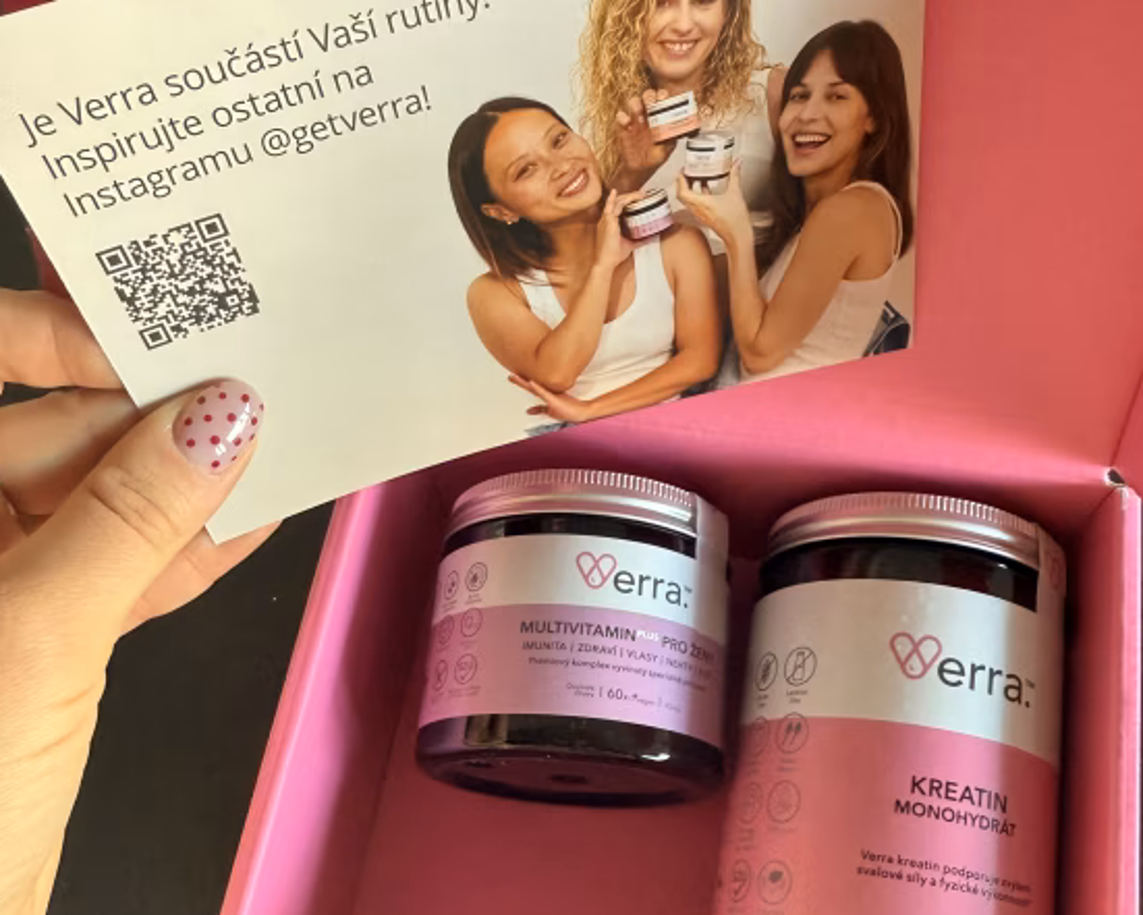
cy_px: 581
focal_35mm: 34
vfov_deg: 43.0
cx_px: 610
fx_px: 1150
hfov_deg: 52.8
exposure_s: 1/50
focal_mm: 2.22
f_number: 2.2
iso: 320
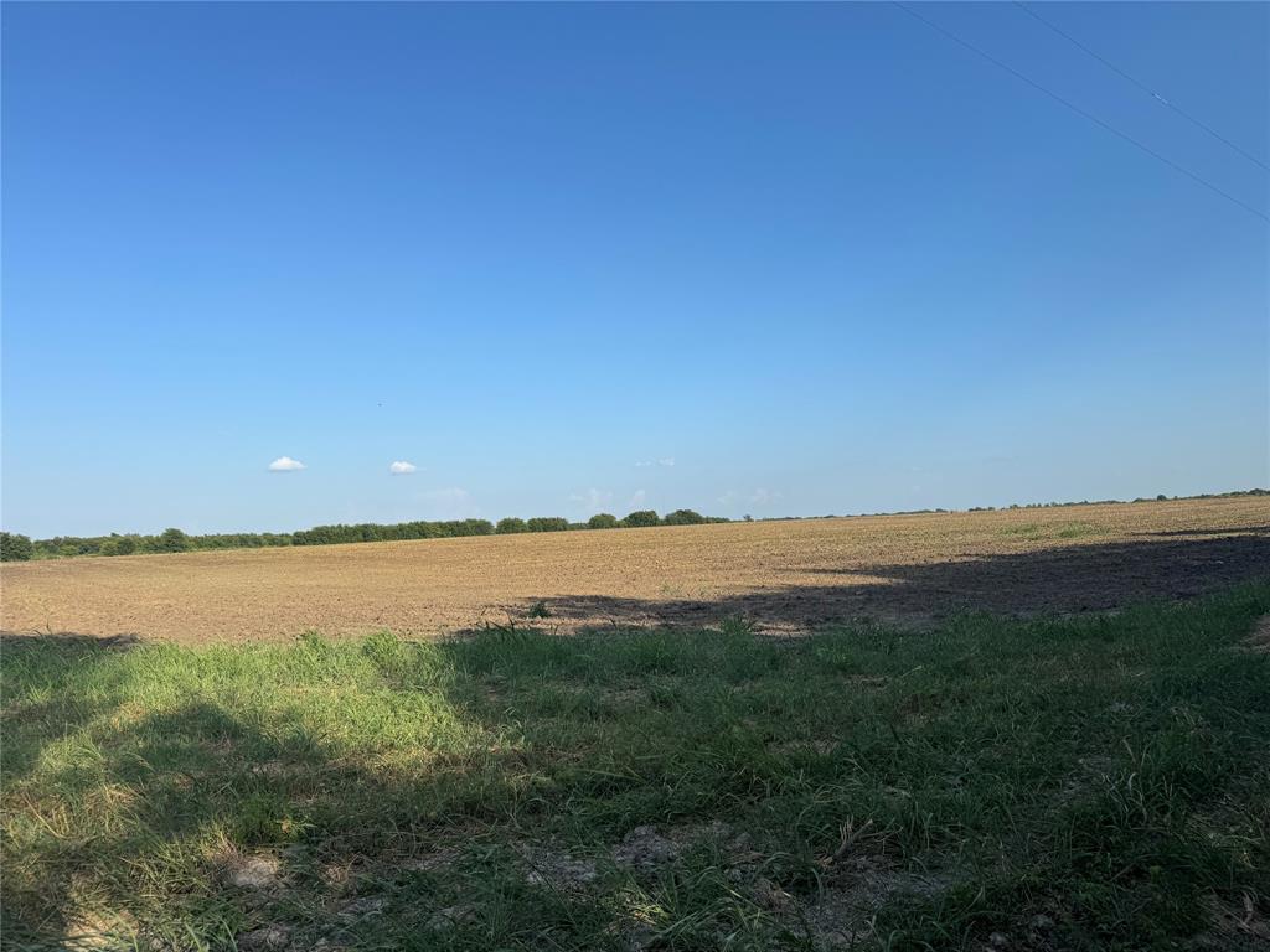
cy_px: 476
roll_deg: +2.8
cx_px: 635
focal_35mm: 24
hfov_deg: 71.6
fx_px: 881
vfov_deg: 56.8
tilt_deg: +3.5
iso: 80
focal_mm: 6.76
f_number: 1.78
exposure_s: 1/4310
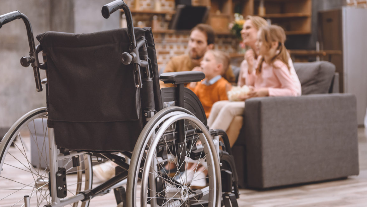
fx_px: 652
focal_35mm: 67
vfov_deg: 18.0
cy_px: 103
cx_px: 186
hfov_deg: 31.4
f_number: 3.5
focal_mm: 62
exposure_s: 1/125
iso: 640
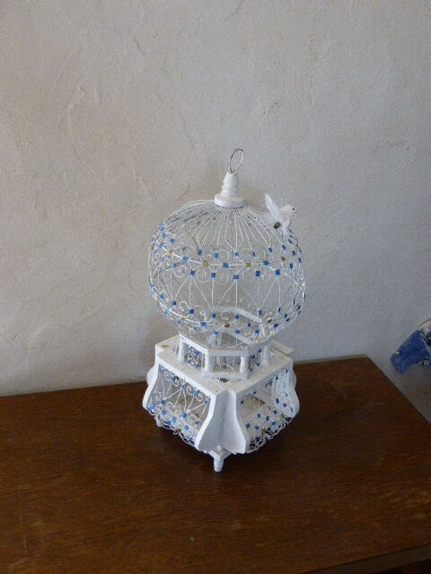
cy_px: 287
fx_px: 515
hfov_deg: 45.4
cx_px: 216
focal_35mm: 31
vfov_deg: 58.4
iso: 500
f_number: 3.6
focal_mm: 5.4
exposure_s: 1/125
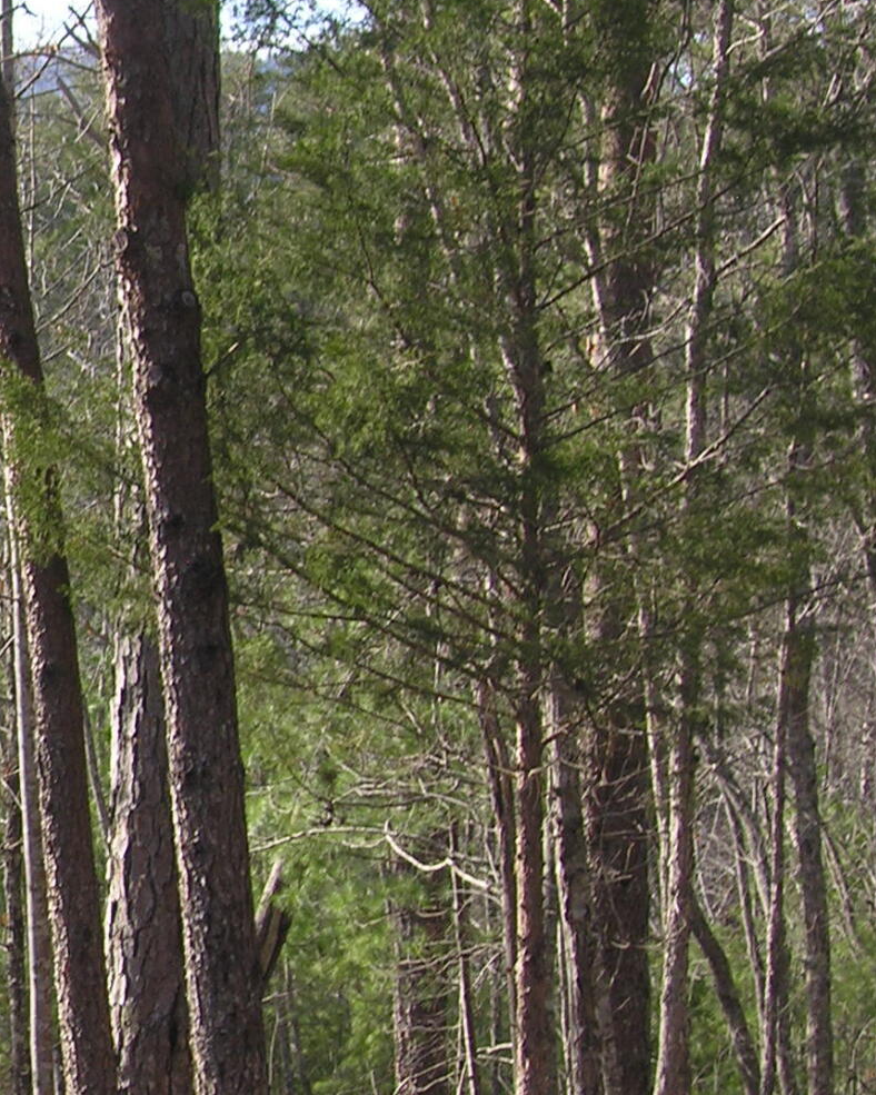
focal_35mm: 110
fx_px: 3565
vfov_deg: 17.4
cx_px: -788
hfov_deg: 12.6
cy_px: 709
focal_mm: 9.3
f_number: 4.3
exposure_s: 1/102
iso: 50
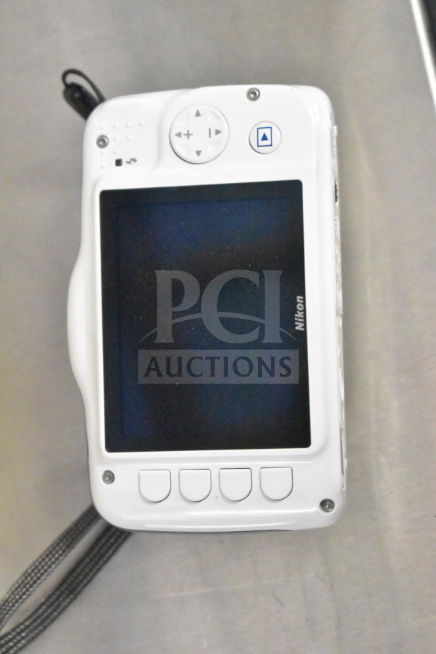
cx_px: 218
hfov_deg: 16.6
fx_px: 1499
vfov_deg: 24.6
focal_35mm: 82
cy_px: 327
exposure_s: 1/100
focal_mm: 55
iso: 25600
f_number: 5.6
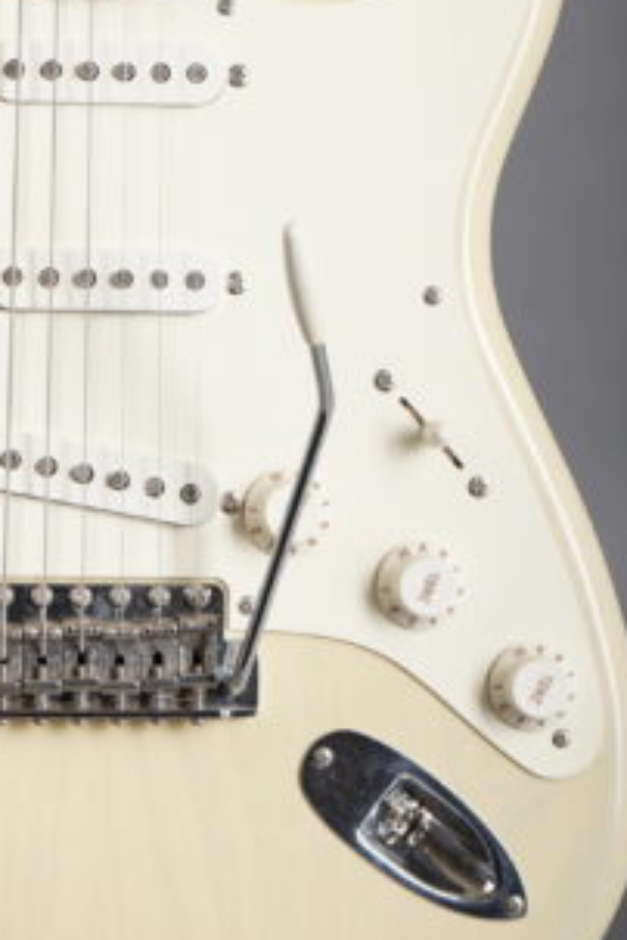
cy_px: 282
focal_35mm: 133
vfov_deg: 15.4
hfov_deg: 10.3
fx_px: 3474
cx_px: 104
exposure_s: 1/160
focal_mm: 70
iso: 160
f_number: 8
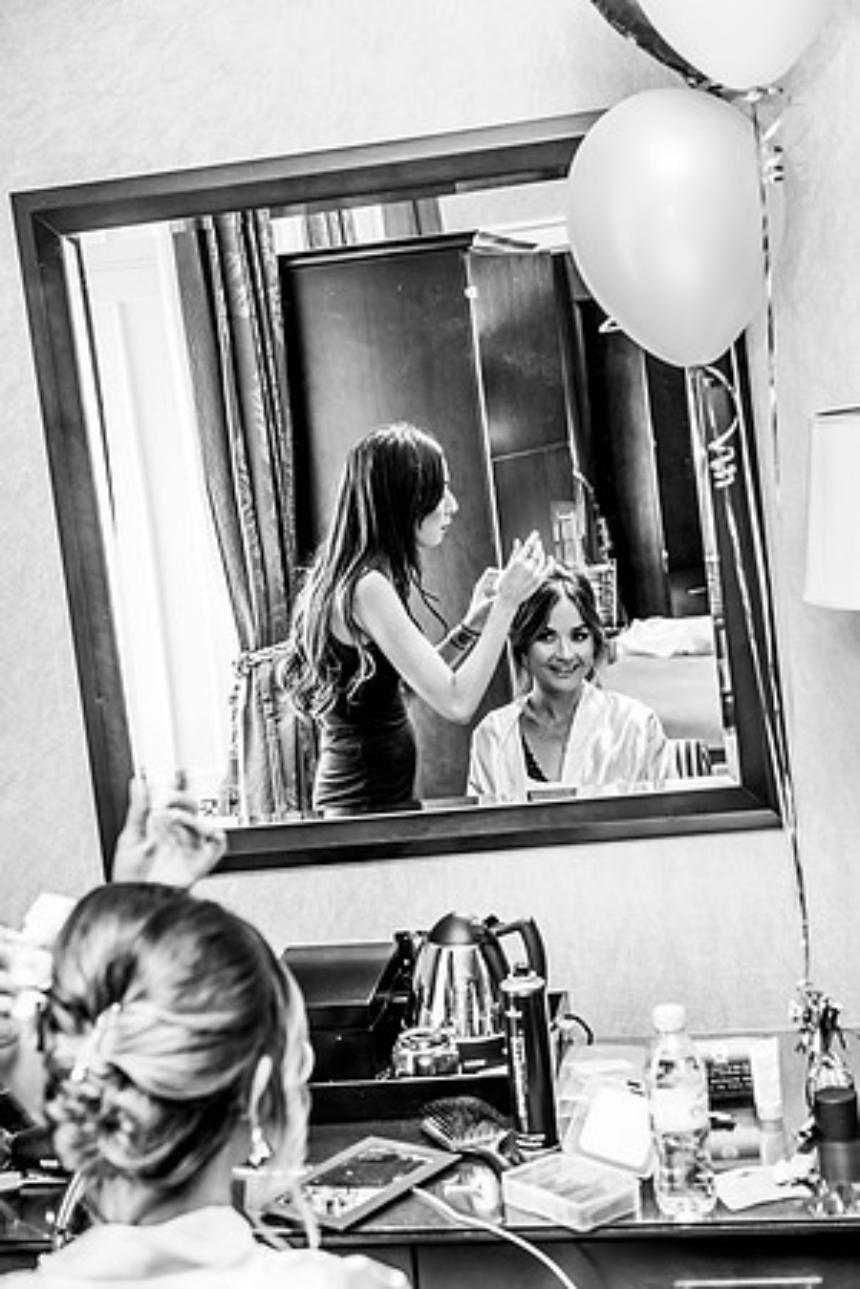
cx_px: 430
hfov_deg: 22.6
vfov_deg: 33.4
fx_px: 2150
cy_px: 644
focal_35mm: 60
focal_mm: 60
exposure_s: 1/60
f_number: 5.6
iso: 320
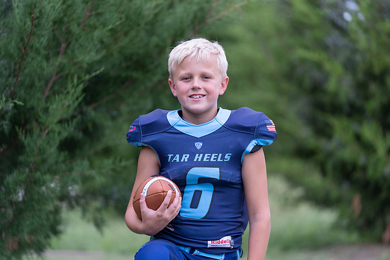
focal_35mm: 152
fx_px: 1647
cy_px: 130
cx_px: 195
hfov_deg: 13.5
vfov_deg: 9.0
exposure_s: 1/320
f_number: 2.8
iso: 640
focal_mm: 152
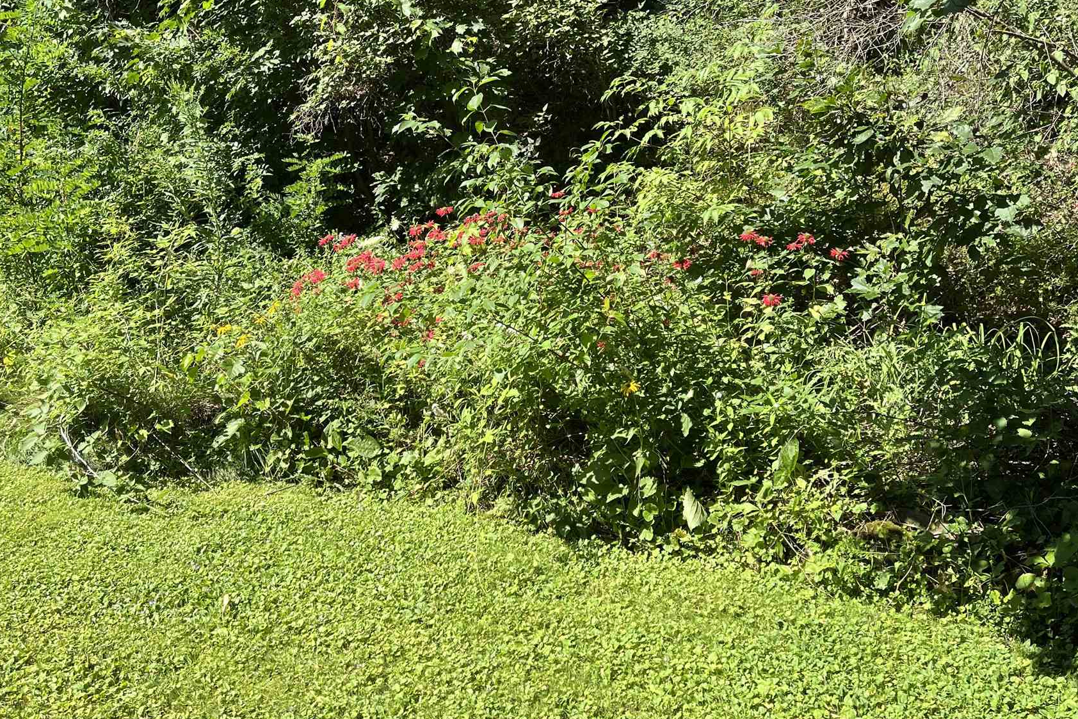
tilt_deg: -1.2
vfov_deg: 35.4
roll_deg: -1.9
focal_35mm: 37
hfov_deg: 51.9
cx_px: 528
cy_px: 214
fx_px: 1108
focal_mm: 5.1
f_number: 1.6
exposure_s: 1/1066
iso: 50
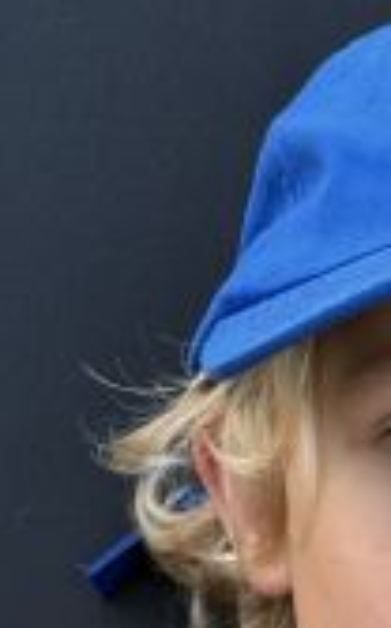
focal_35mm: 183
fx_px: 3128
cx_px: 515
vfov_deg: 11.3
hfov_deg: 7.1
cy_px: 699
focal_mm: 6.76
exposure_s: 1/96
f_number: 1.78
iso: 100
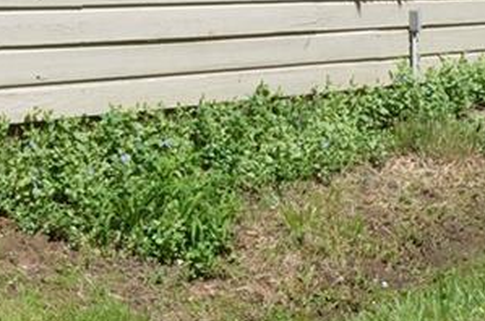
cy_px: -160
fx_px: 1448
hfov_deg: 18.5
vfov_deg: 12.1
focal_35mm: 108
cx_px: -8
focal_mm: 21
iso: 125
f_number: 8
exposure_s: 1/250
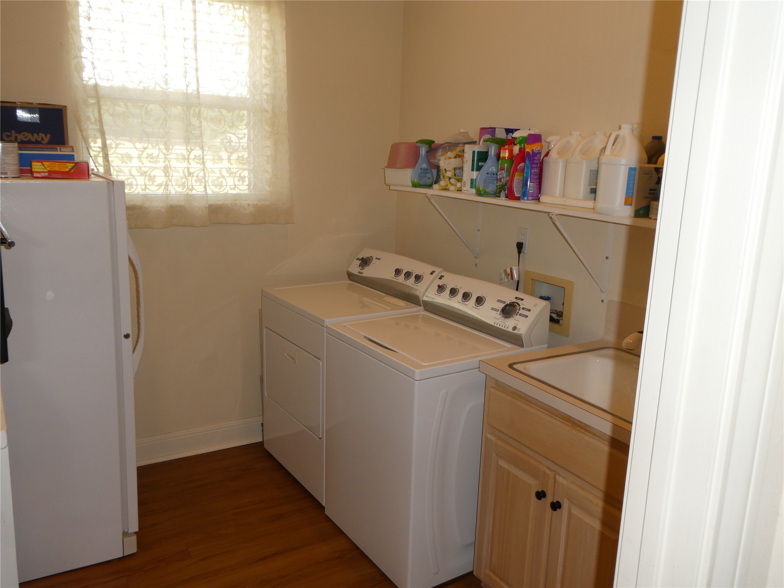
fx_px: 634
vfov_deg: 49.7
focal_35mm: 28
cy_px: 294
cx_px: 392
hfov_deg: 63.4
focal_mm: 5
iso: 125
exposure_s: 1/60
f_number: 3.5
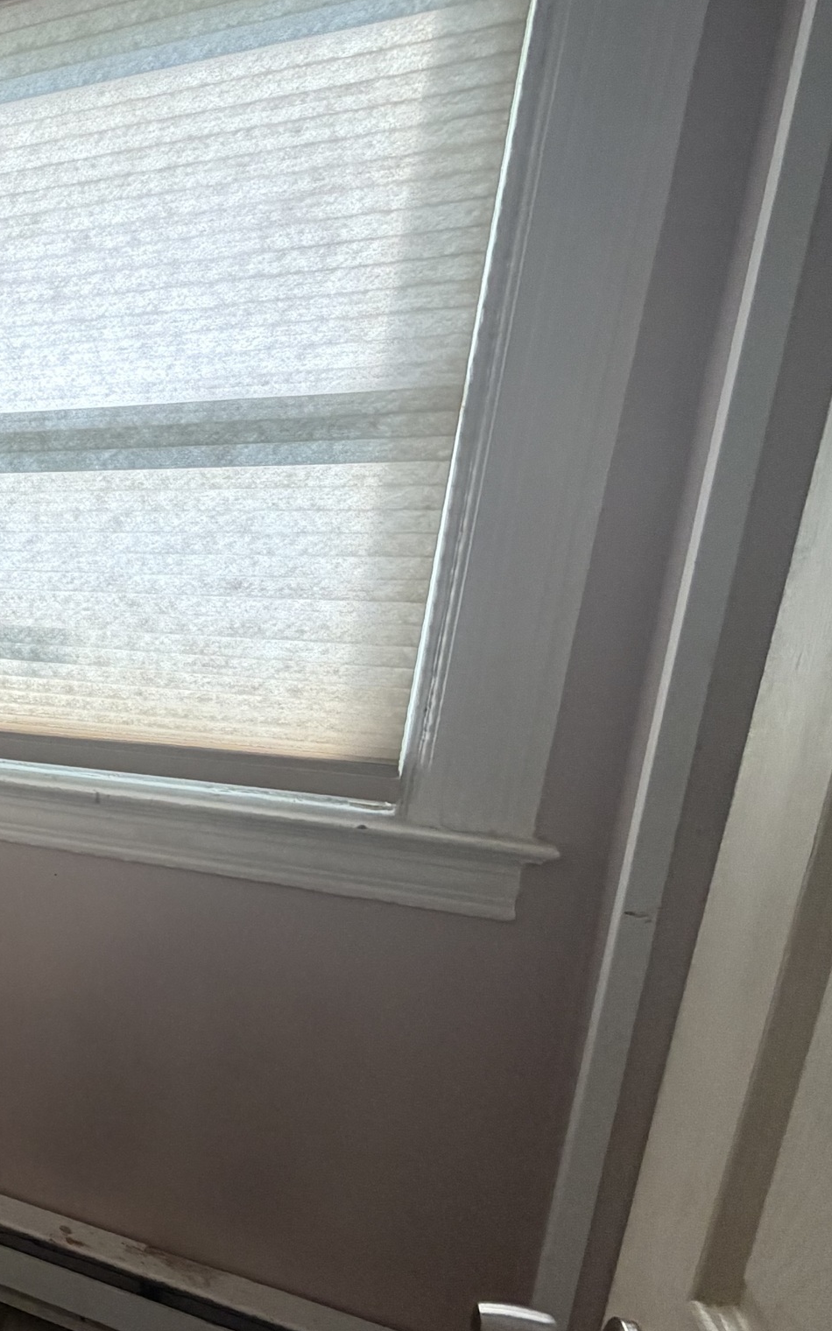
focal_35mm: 30
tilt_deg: -14.2
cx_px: -473
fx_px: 1088
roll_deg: +2.1
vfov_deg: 62.7
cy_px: 745
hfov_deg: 26.7
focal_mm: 2.22
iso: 200
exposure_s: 1/120
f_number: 2.2
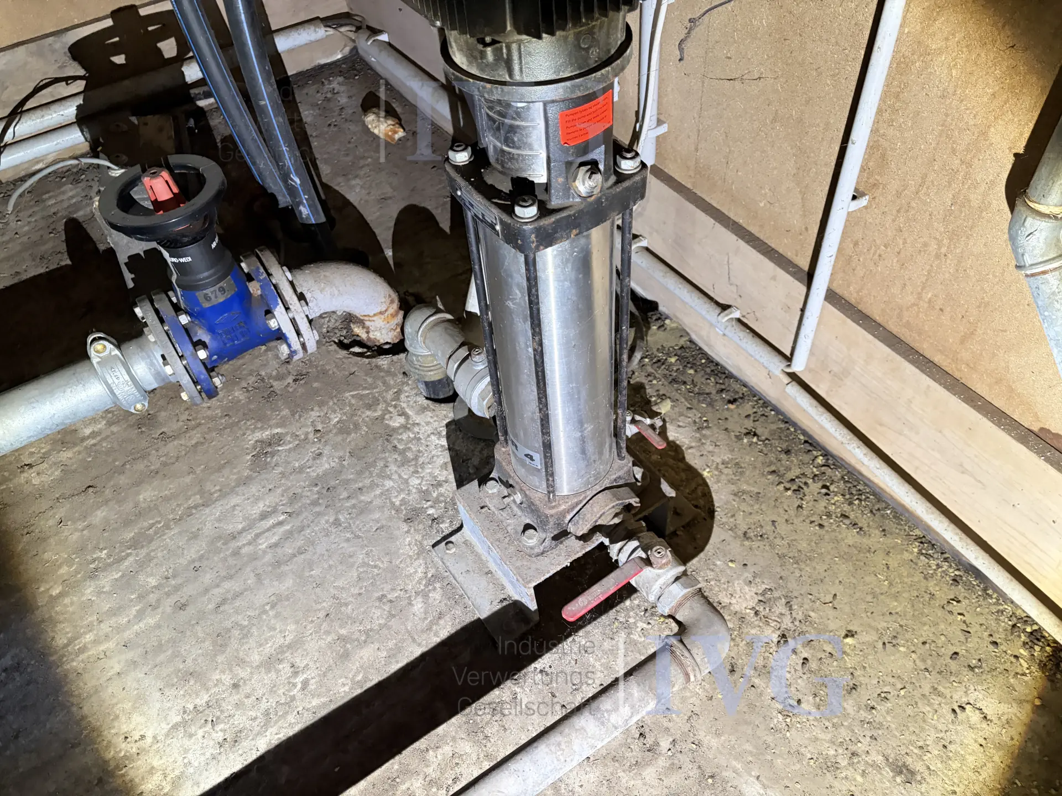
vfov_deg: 53.1
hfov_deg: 67.3
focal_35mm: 26
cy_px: 398
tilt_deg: -48.5
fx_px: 798
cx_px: 531
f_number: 1.6
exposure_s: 1/25
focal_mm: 5.96
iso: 500
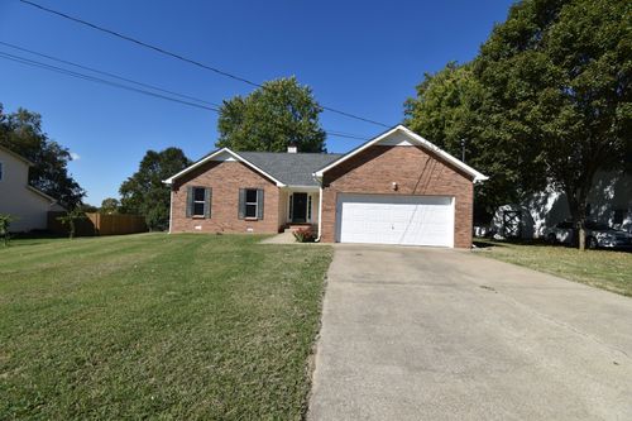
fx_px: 263
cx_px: 316
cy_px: 210
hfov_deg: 100.4
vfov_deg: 77.3
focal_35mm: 15
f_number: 9
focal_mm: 10
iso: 100
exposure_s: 1/320
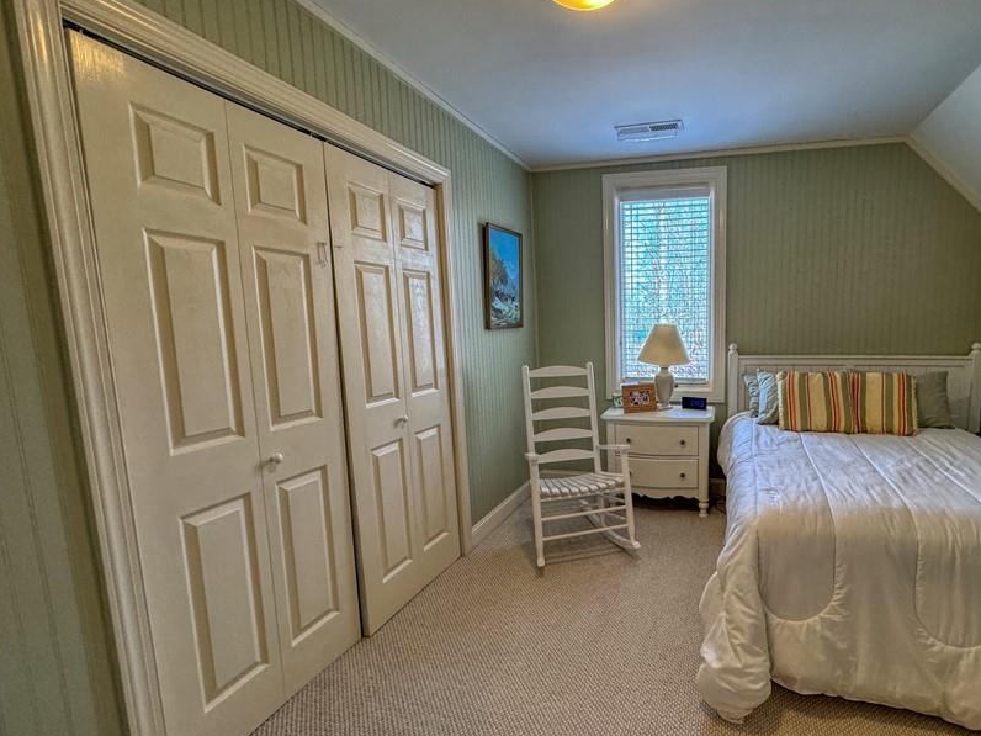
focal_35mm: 18
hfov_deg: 85.8
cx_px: 620
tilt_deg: -8.3
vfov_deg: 71.5
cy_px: 387
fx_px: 510
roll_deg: +1.1
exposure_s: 1/120
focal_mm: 2.22
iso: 320
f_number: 2.2
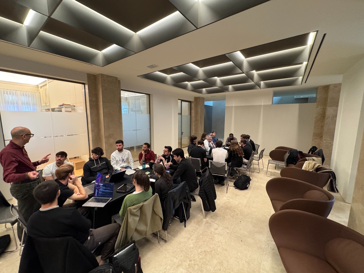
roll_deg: +0.2
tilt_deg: -7.2
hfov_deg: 102.1
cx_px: 182
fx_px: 147
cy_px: 136
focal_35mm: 14
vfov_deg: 85.7
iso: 640
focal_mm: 2.22
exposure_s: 1/60
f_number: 2.2
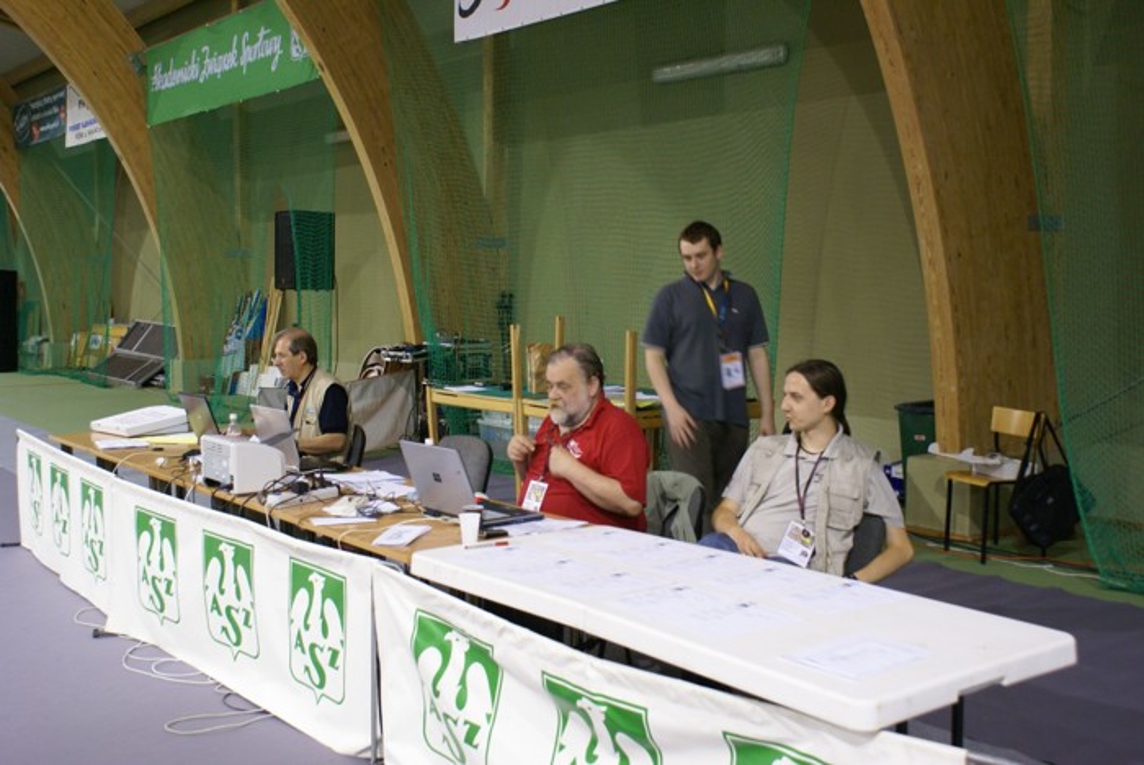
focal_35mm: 39
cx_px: 572
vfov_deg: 34.3
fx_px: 1240
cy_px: 382
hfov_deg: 49.5
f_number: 4.5
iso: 400
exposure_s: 1/13
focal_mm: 26
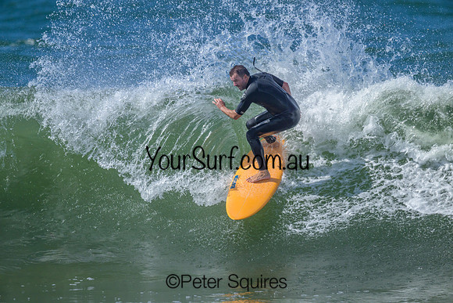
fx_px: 14096
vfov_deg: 1.2
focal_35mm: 1120
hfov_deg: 1.8
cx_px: 226
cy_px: 152
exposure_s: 1/4000
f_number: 9
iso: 1000
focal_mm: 1120
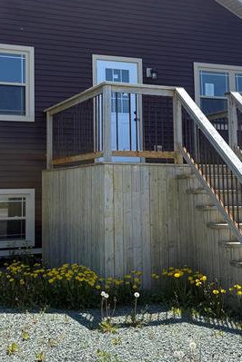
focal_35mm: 48
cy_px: 135
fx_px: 484
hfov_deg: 27.7
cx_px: 64
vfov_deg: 40.8
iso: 80
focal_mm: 6.76
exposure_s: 1/3145
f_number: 1.78
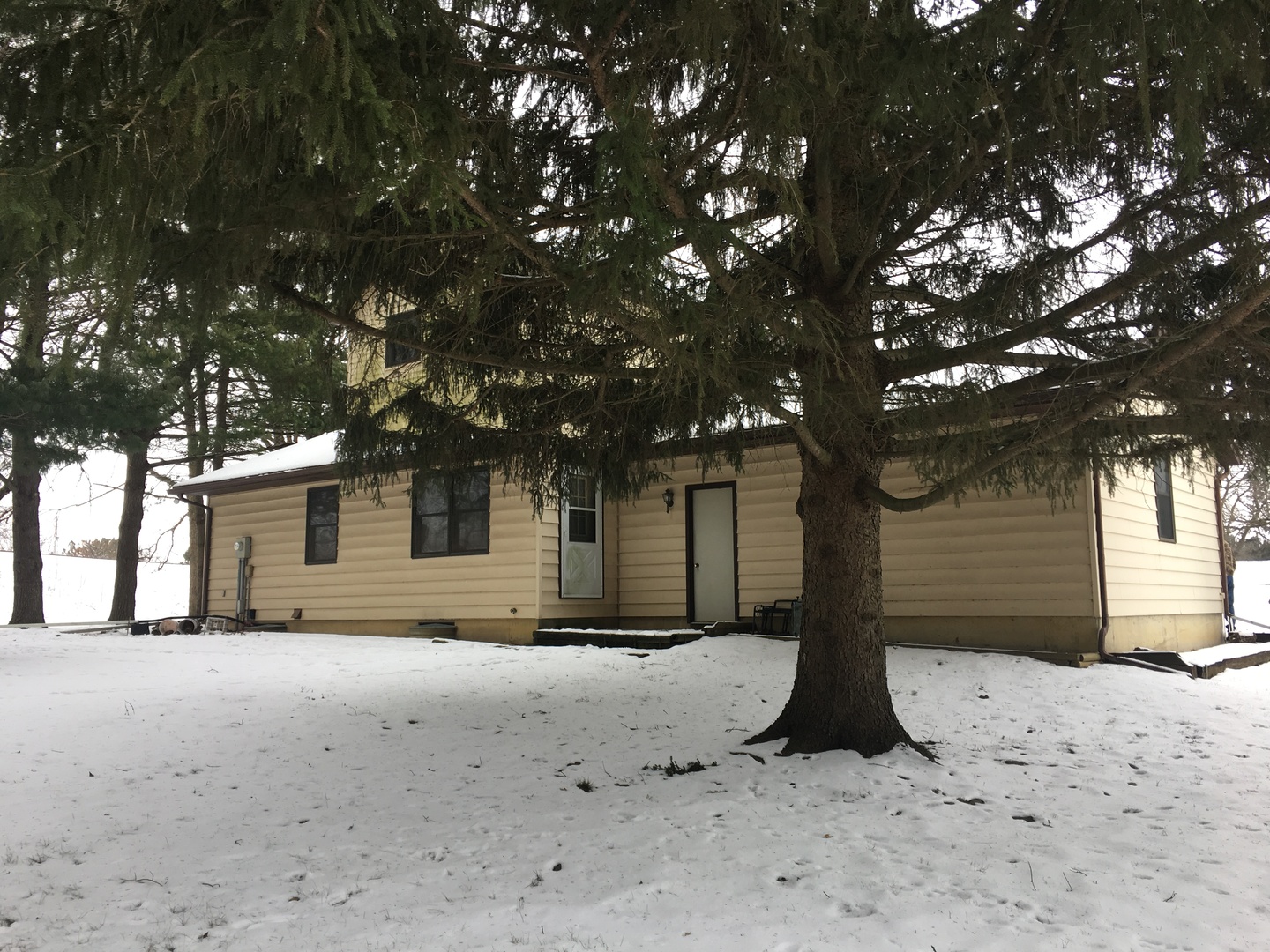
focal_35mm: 29
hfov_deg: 61.7
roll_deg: +0.4
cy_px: 476
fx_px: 1064
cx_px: 635
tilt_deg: +9.4
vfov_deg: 48.2
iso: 25
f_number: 2.2
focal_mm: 4.15
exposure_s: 1/149
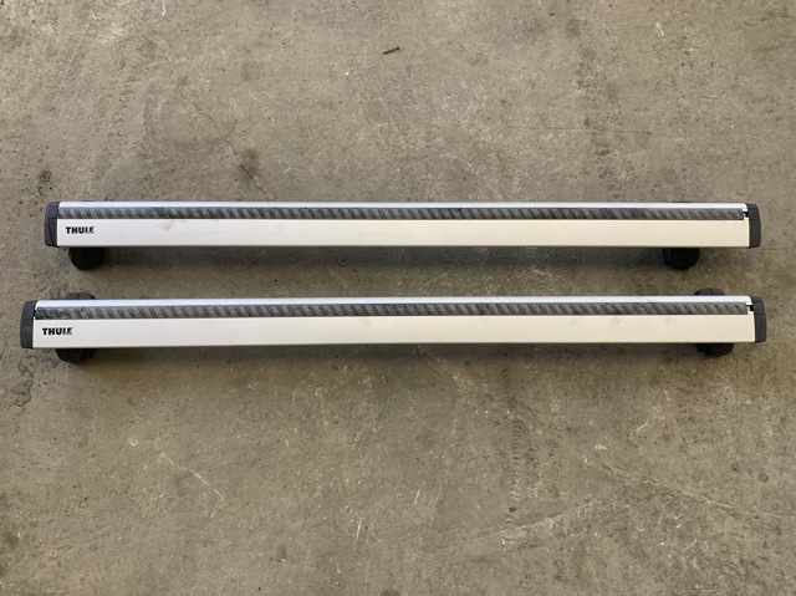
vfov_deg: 53.0
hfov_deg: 67.3
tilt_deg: -77.8
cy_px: 298
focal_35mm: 26
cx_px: 398
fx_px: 597
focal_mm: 4.25
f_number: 1.8
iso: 160
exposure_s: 1/60
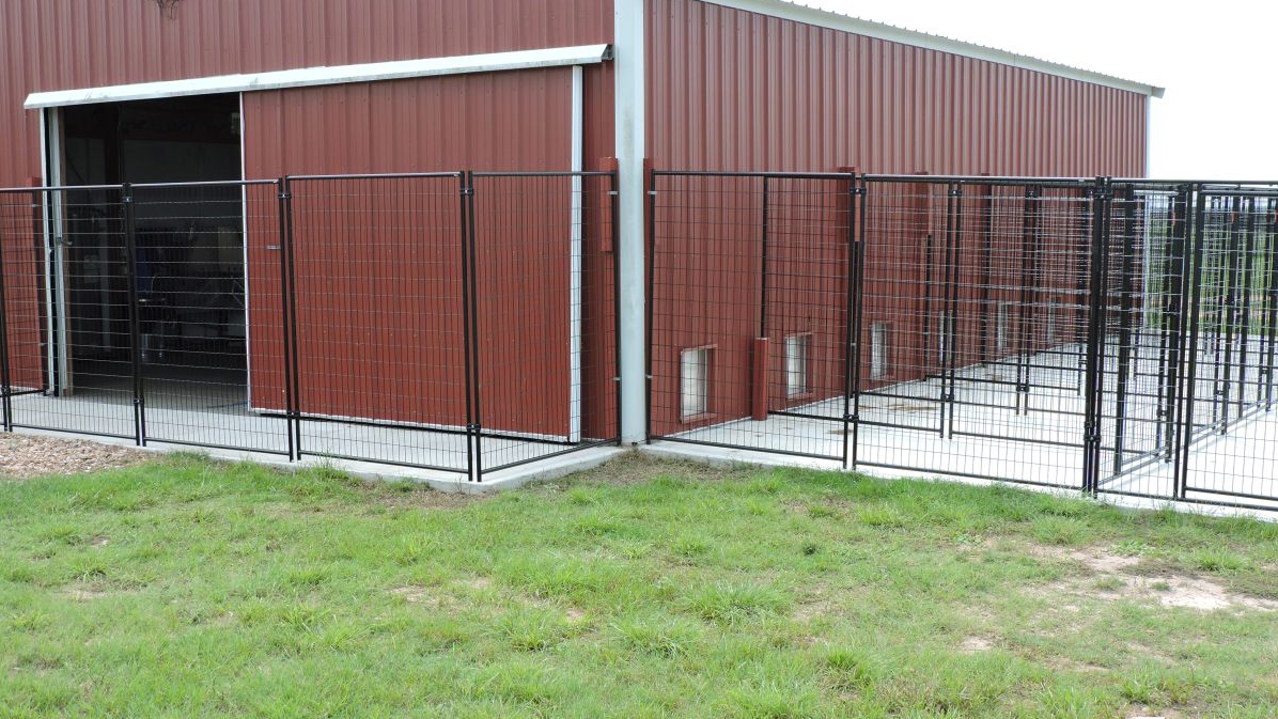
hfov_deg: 43.7
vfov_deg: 25.4
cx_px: 640
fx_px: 1593
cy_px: 346
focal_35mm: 47
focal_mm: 7.7
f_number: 3.4
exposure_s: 1/400
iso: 100
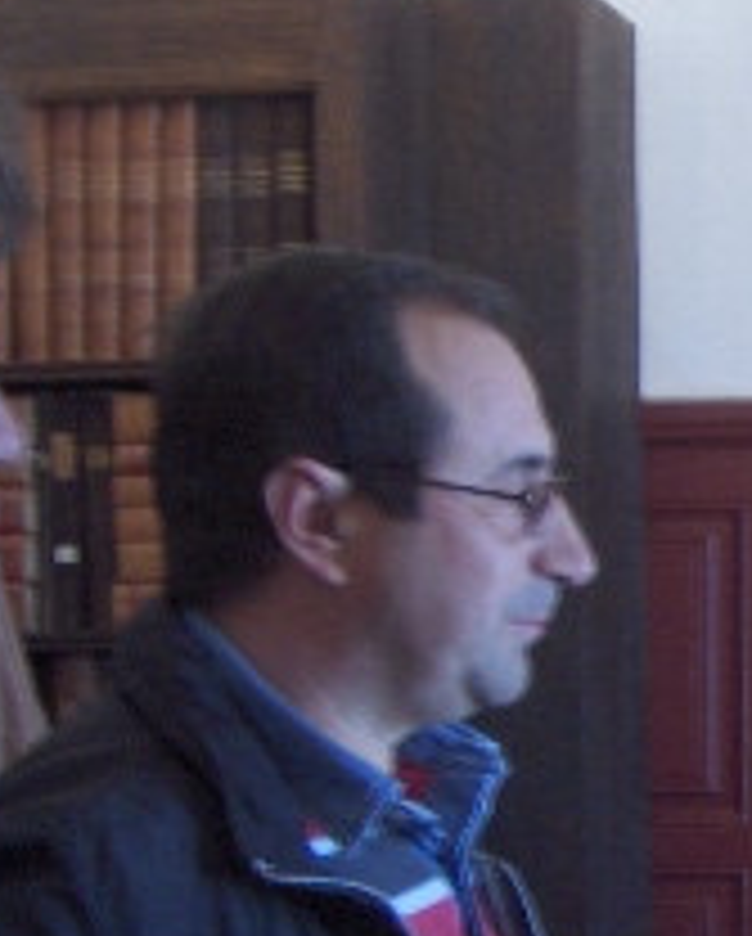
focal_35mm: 117
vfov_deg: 16.3
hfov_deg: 12.4
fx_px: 3248
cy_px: 670
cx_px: 1229
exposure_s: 1/10.3
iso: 100
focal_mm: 8
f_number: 2.8
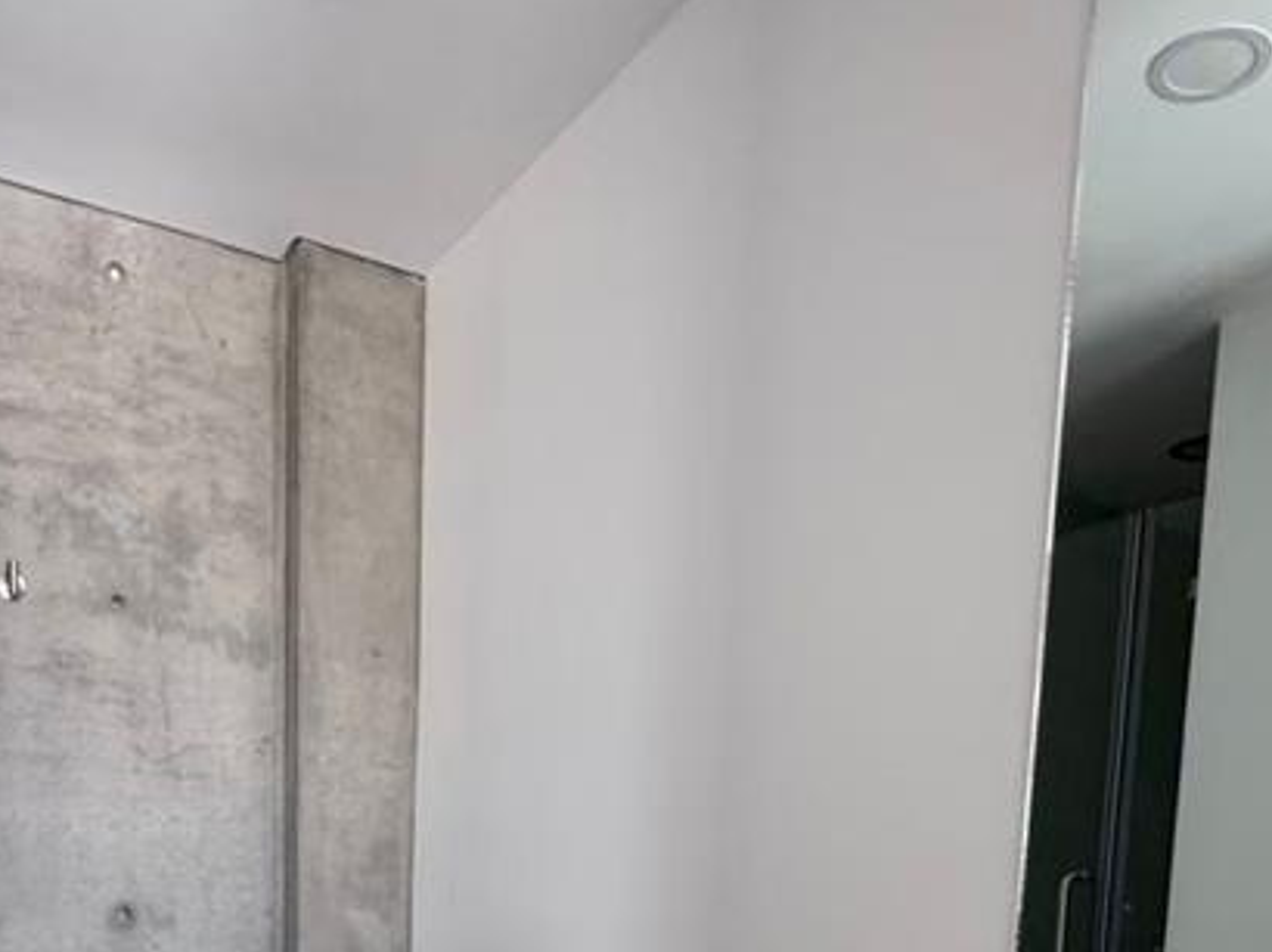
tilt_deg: -7.2
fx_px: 1285
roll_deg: -2.7
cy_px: 1079
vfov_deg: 34.4
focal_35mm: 35
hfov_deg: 52.6
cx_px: 608
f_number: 2.2
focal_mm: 2.22
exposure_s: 1/99
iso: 250
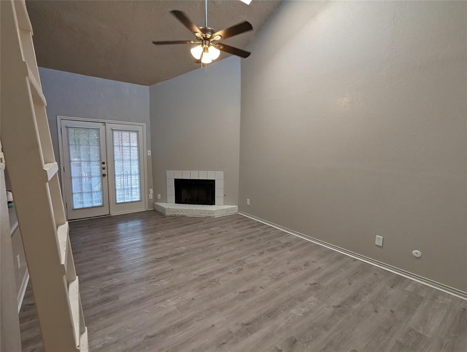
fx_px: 216
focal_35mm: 16
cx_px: 234
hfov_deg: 94.4
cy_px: 176
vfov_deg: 78.2
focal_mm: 2.35
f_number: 2.2
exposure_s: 1/98.8
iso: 172
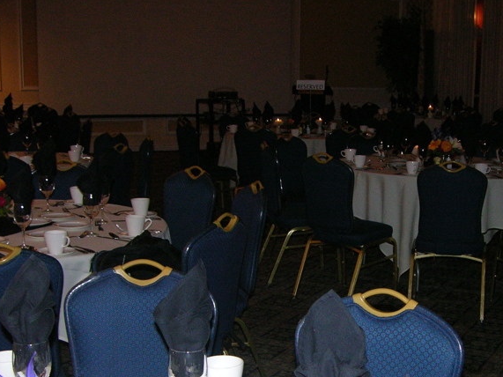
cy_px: 294
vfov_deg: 23.0
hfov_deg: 30.6
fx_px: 915
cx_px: 314
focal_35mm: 63
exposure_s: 1/60.1
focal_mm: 8.9
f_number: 2.8
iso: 200
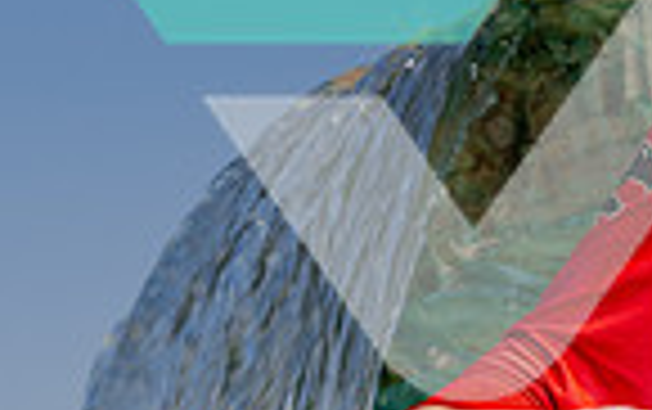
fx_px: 5070
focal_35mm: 285
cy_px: 160
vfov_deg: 4.6
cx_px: 1228
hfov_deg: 7.1
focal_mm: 70
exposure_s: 1/250
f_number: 10
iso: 100
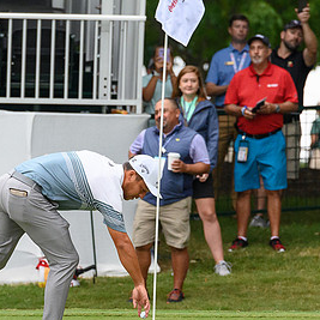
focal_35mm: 594
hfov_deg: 3.0
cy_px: 296
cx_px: 184
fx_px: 6212
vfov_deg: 2.9
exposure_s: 1/320
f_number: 5
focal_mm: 200
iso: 2500
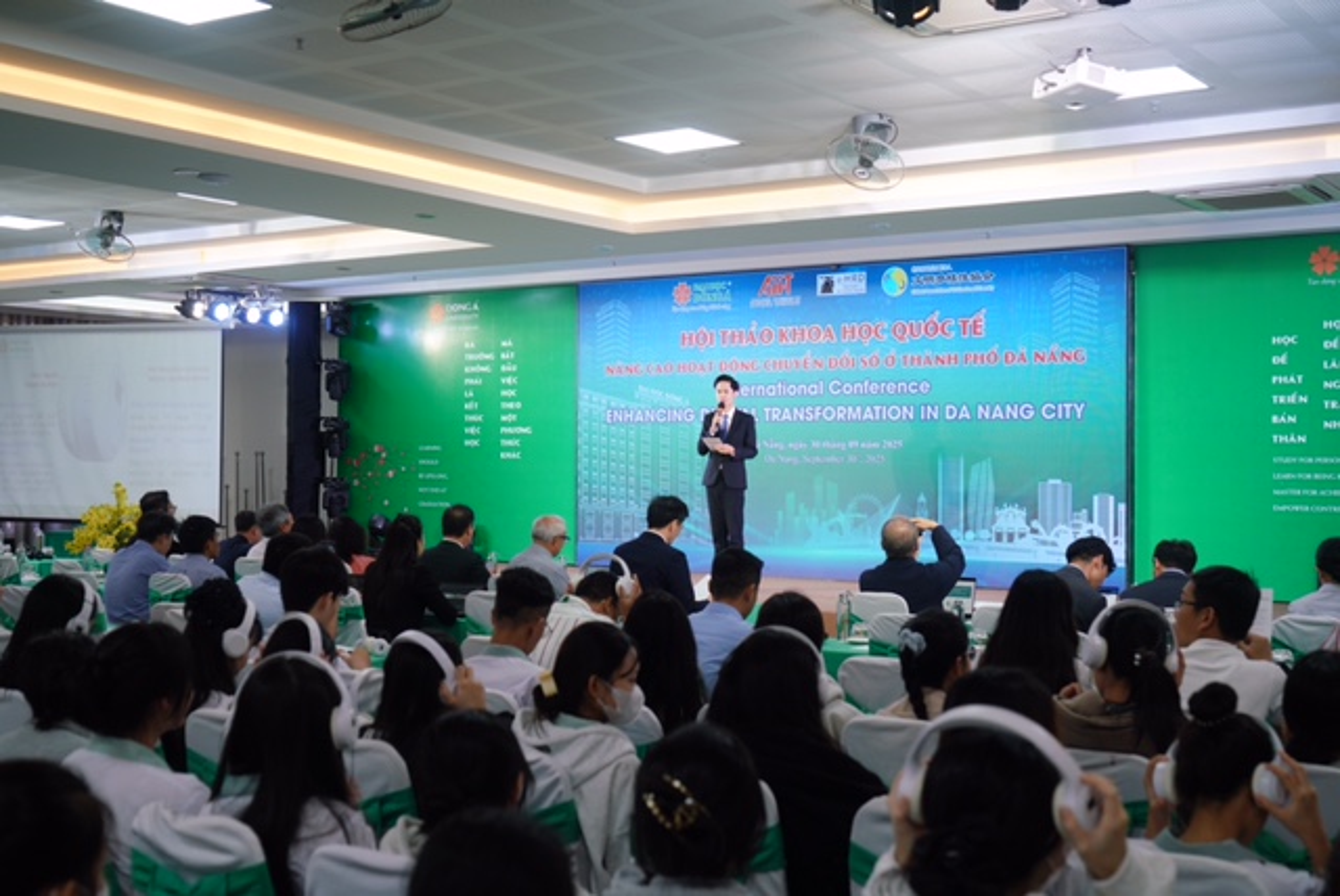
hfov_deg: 45.4
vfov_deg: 31.3
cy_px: 448
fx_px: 1602
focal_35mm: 43
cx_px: 670
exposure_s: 1/100
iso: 400
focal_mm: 43
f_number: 4
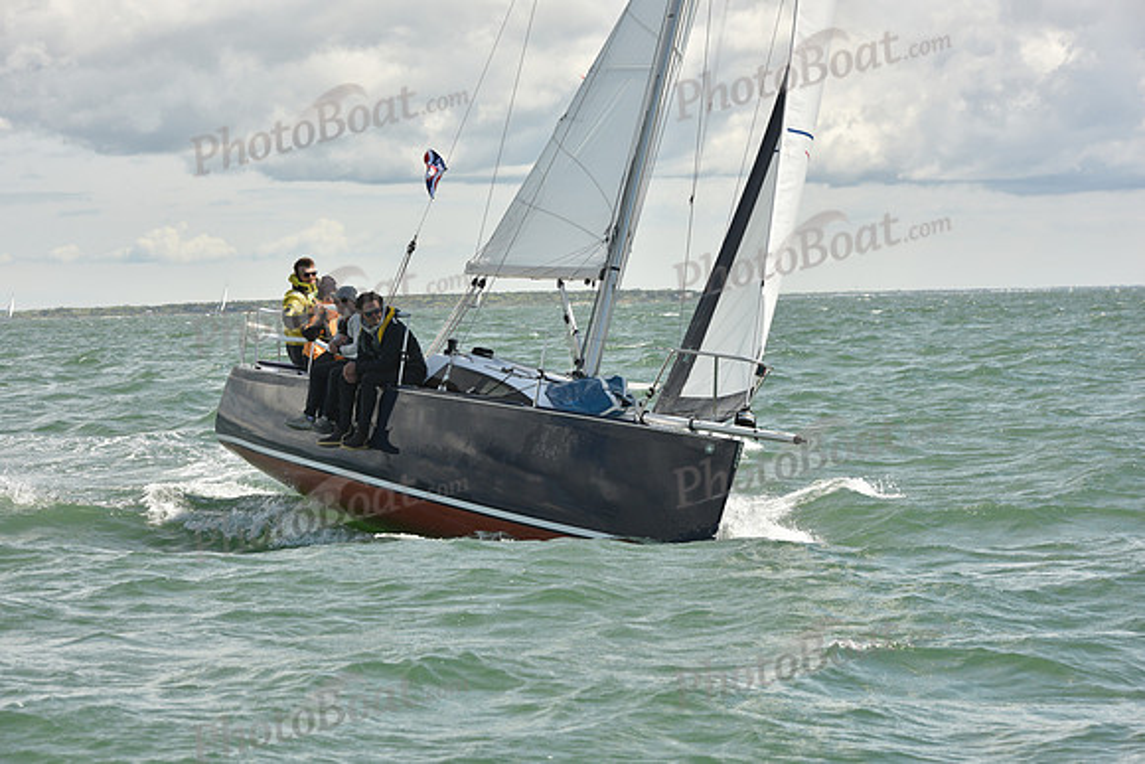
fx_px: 3817
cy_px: 382
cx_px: 572
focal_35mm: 120
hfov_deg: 17.1
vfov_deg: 11.4
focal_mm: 120
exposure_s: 1/800
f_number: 10
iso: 320
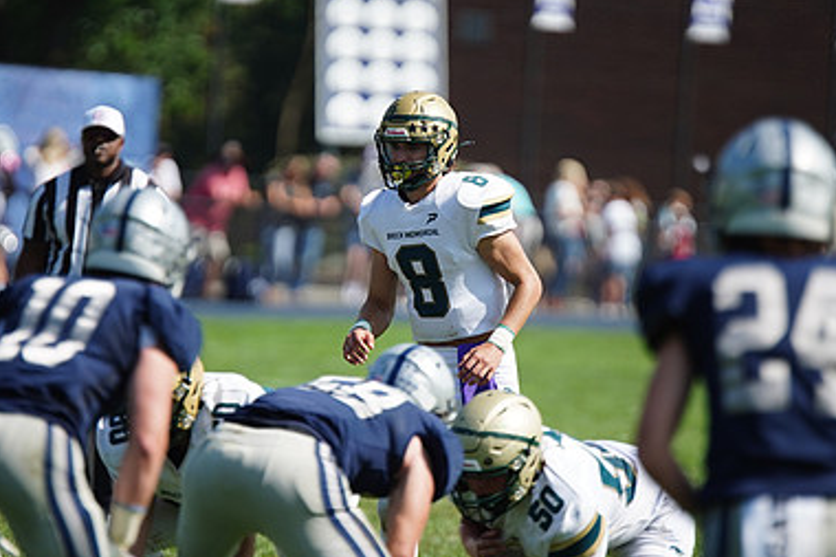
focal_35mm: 458
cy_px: 259
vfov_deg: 3.0
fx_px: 10631
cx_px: 405
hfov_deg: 4.5
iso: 400
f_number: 2.8
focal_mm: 300
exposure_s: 1/5000
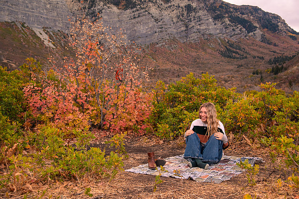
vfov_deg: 29.2
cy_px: 100
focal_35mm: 46
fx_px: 382
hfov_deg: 42.8
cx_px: 150
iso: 1250
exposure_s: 1/400
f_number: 5.6
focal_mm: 46
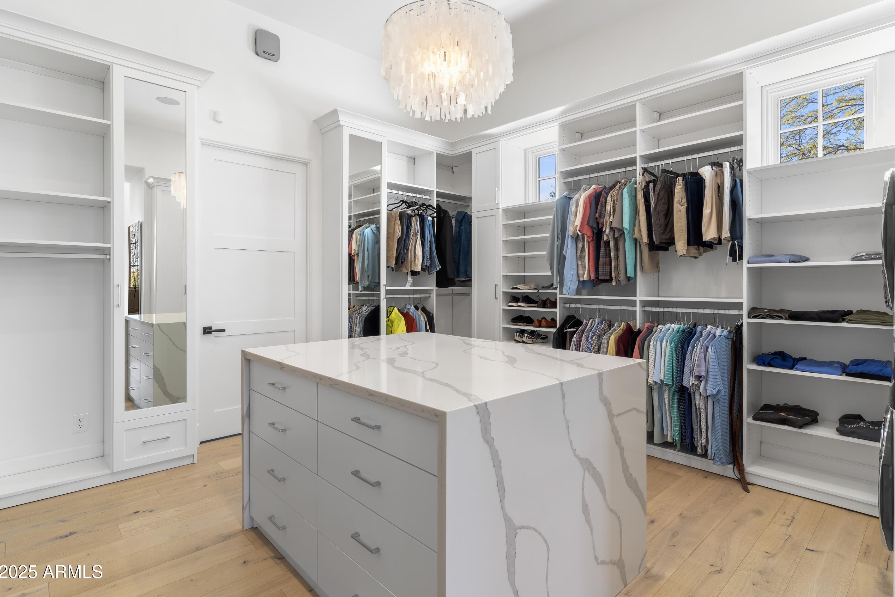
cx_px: 470
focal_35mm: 18
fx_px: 447
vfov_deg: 67.4
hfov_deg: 89.9
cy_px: 285
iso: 400
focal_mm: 17
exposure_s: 1/25
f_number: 8
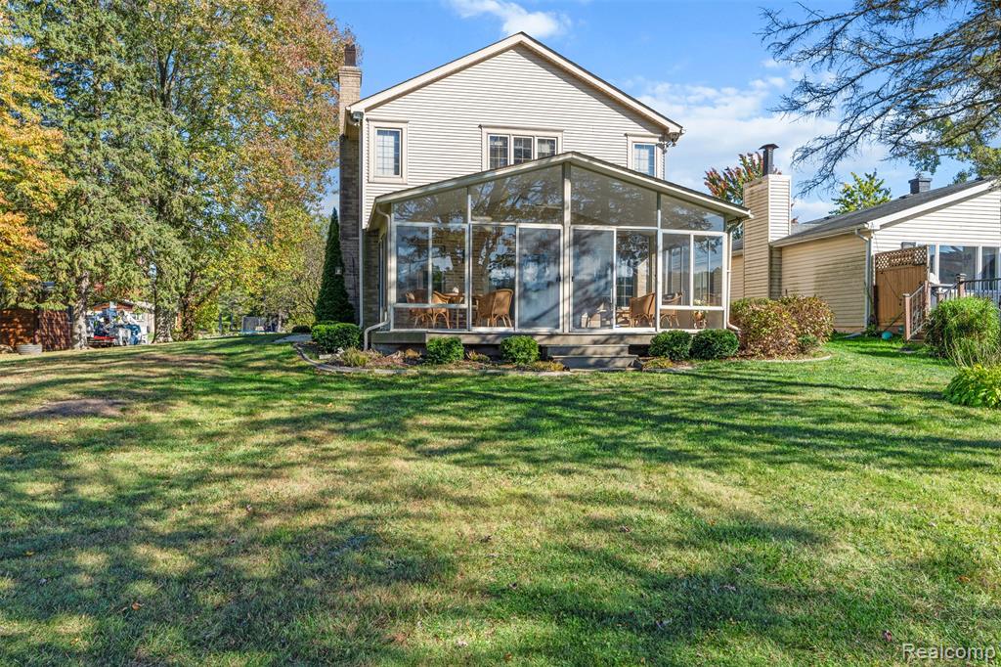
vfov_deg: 46.4
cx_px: 500
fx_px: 778
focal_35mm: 28
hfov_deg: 65.5
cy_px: 334
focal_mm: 28
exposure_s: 1/125
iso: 100
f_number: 8
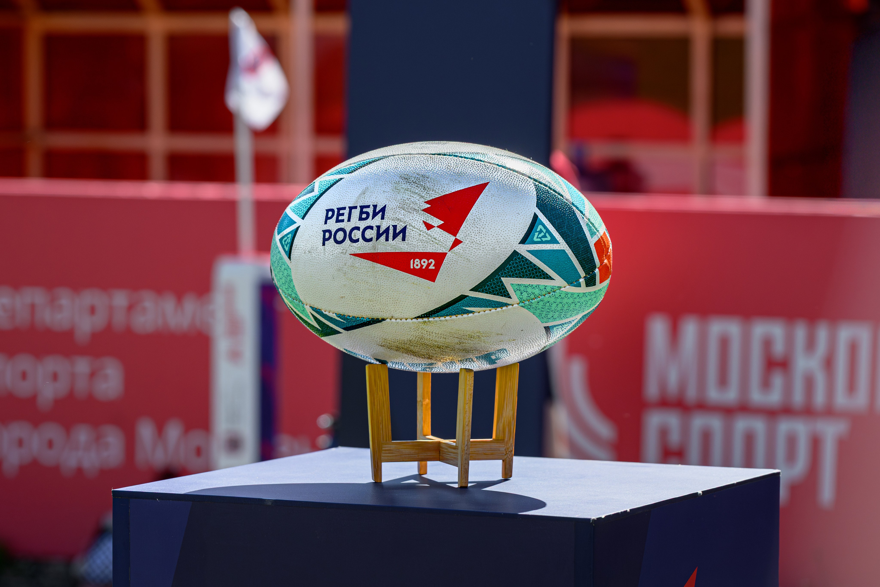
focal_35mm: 147
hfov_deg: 14.0
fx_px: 3588
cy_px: 301
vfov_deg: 9.3
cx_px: 429
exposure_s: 1/1600
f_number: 6.3
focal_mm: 115
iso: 320
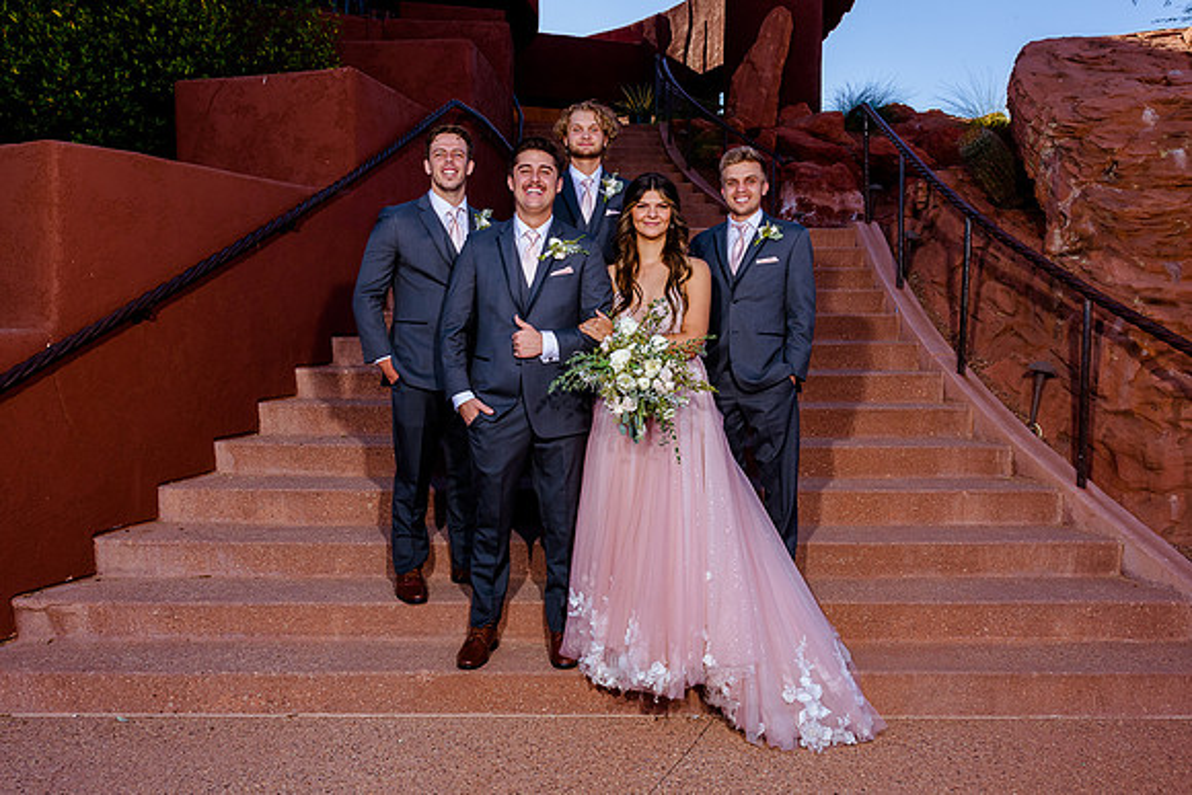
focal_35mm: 30
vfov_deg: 43.7
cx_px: 588
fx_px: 991
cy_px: 366
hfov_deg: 62.1
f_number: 8
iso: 200
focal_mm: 24
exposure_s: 1/160
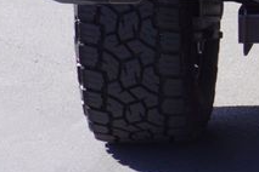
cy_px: -220
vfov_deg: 4.3
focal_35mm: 310
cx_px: 490
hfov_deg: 6.5
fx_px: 2233
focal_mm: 43
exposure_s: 1/100
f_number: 8
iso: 100
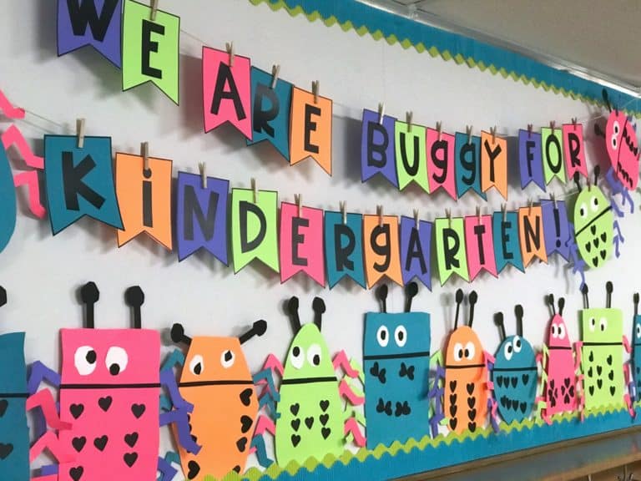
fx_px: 1055
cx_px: 320
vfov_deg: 25.7
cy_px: 240
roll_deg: +2.4
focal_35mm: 57
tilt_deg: +5.4
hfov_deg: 33.8
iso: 640
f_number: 2.8
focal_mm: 6.6
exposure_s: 1/60
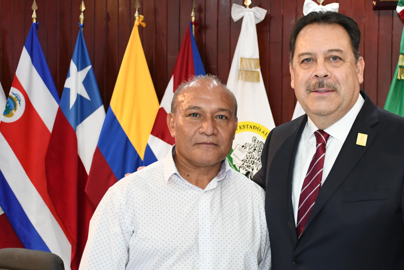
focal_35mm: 72
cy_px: 179
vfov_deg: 18.9
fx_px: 808
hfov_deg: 27.9
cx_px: 267
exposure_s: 1/100
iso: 3200
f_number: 4.2
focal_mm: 34
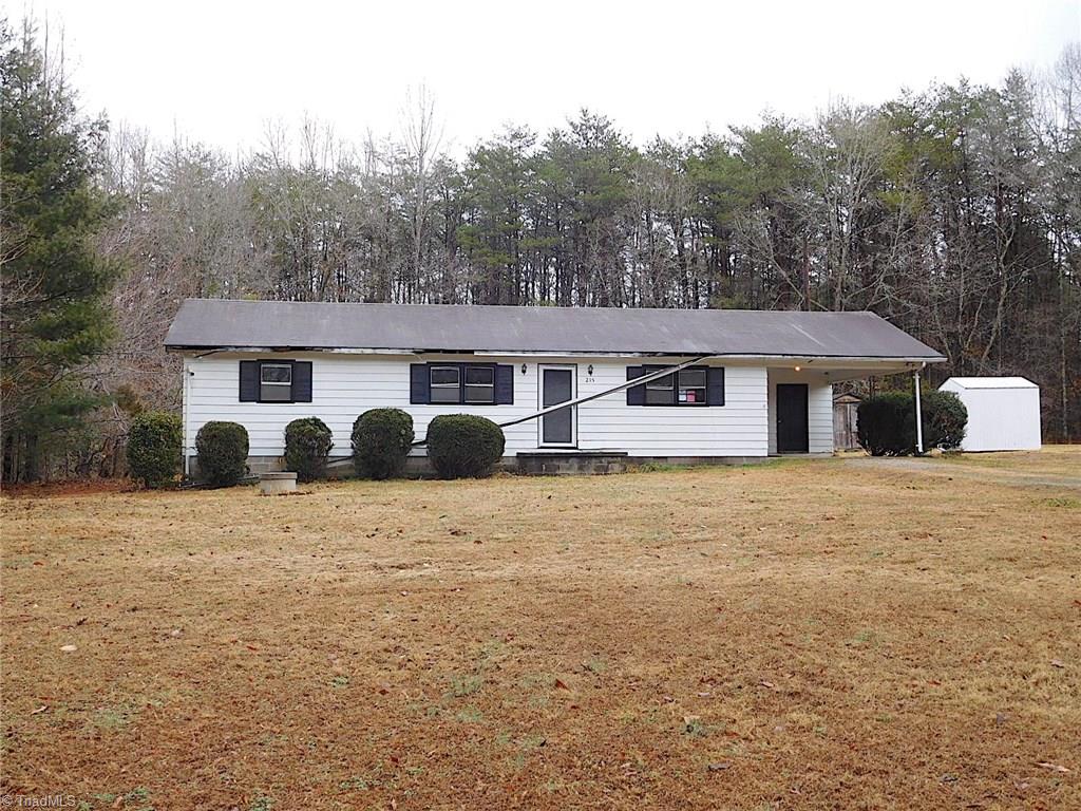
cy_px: 406
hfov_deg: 46.8
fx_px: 1249
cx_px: 540
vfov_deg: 36.0
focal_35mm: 40
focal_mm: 7.1
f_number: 3.9
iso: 125
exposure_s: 1/100
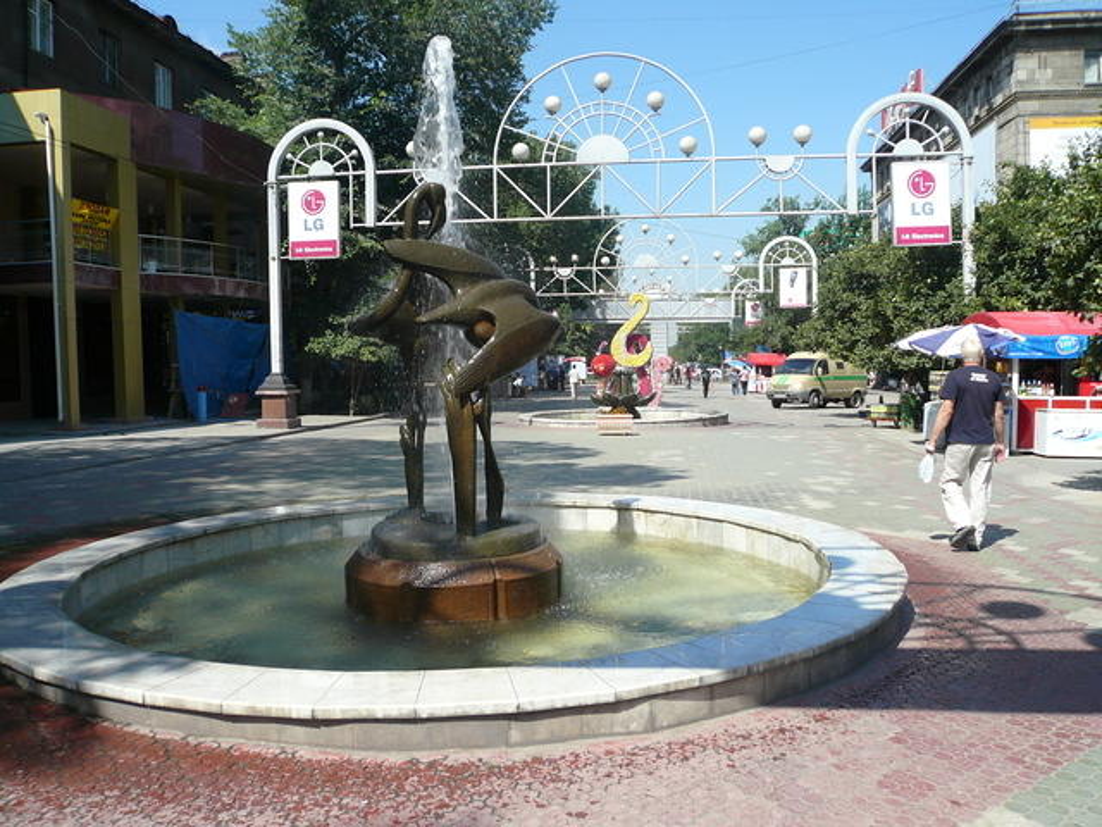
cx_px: 551
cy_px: 414
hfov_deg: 61.7
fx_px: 923
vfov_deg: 48.2
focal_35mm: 29
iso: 100
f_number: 8
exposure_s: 1/160
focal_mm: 4.7
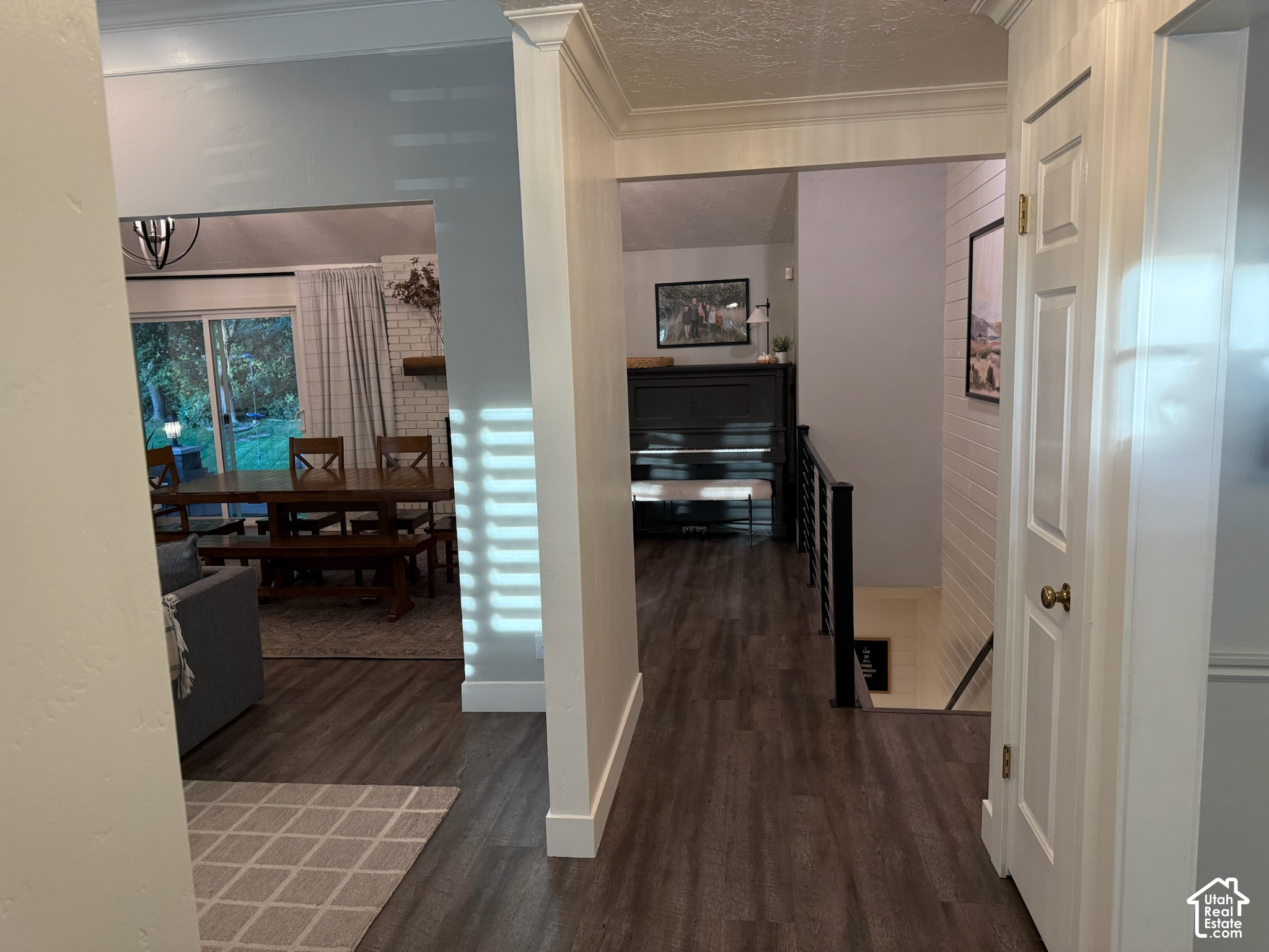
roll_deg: +1.8
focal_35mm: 24
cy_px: 476
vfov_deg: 56.8
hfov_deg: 71.6
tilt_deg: -8.0
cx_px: 634
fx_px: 880
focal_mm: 6.76
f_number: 1.78
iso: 320
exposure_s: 1/120
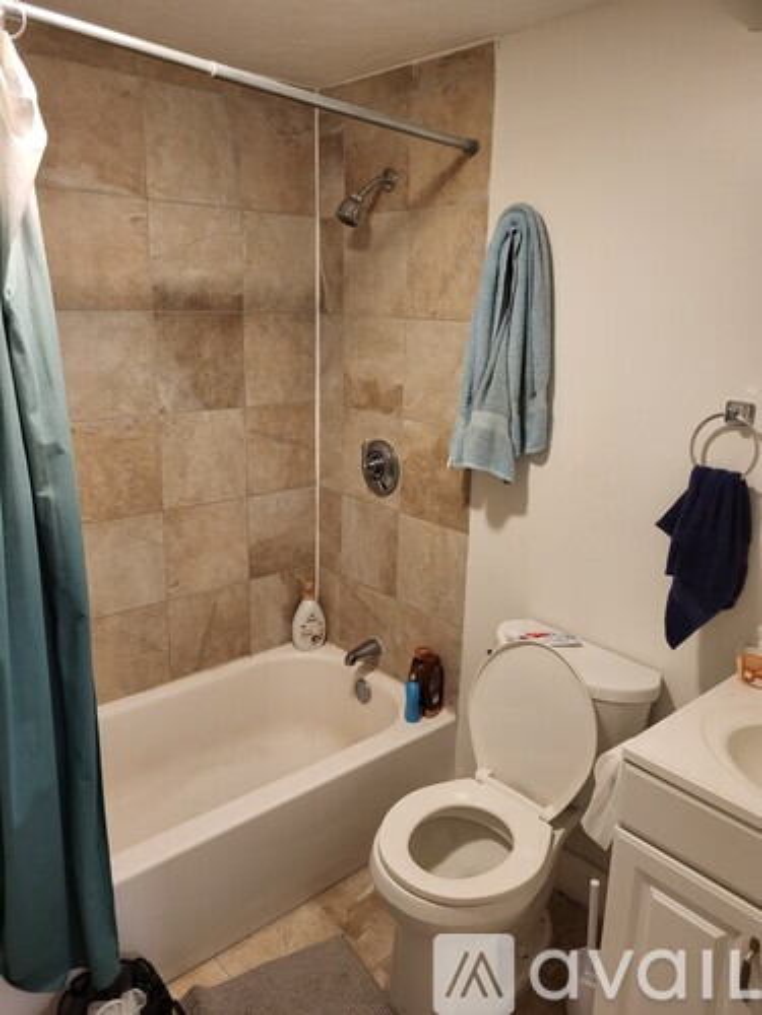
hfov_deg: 53.1
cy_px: 508
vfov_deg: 67.3
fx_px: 763
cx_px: 381
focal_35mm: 26
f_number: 1.8
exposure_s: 1/40
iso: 320
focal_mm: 5.4
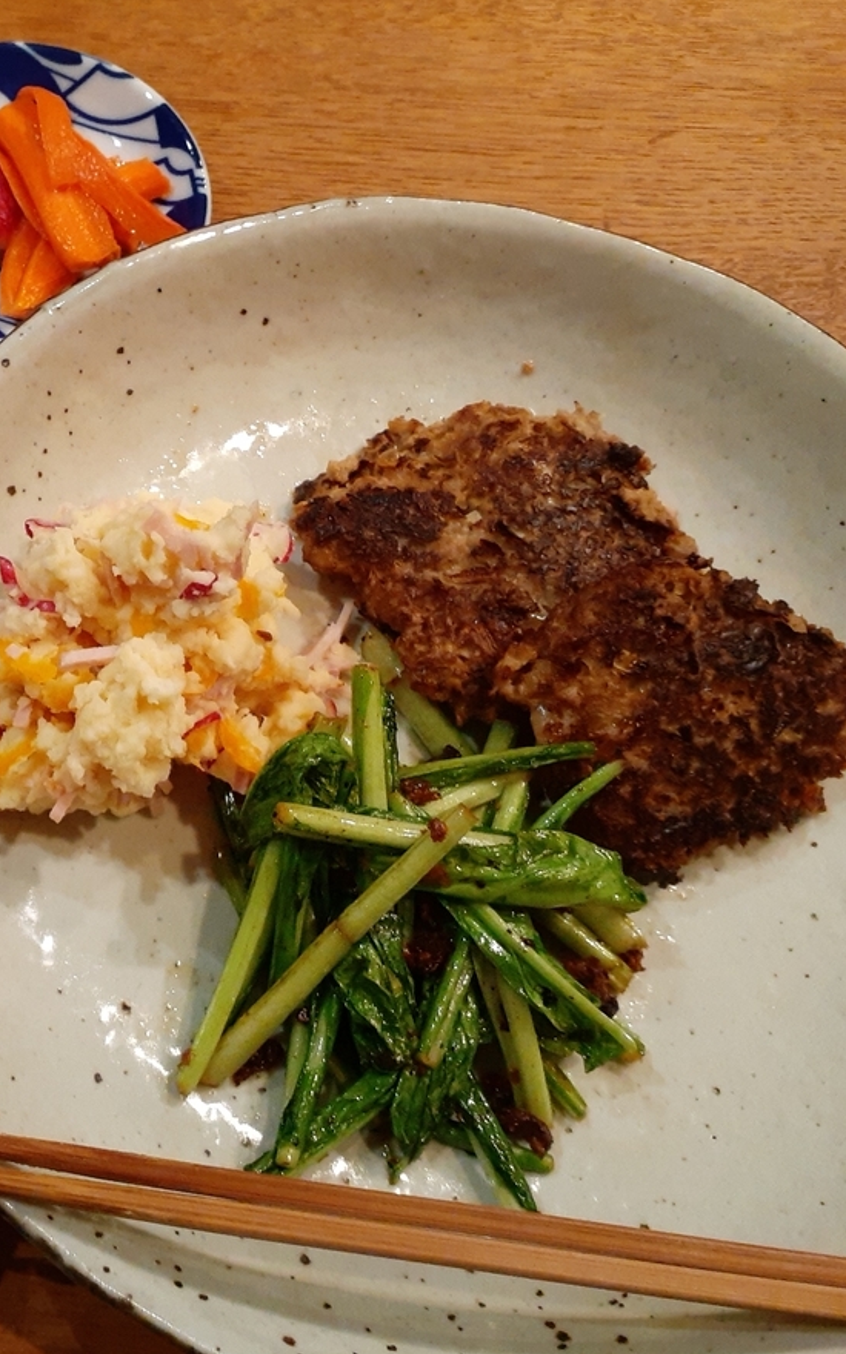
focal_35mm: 39
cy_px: 679
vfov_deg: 50.4
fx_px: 1440
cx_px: 52
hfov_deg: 30.9
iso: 400
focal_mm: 3.6
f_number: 1.9
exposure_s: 1/50
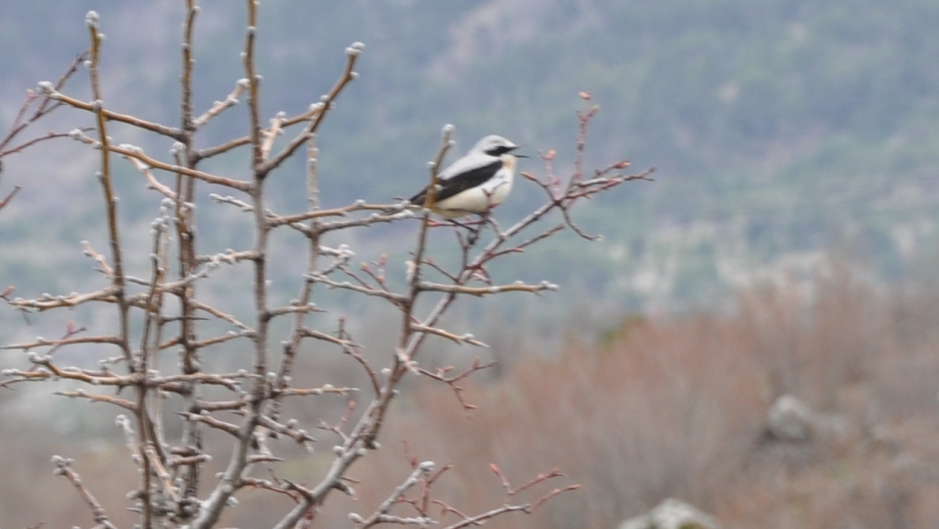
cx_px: 470
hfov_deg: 13.0
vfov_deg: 7.3
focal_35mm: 166
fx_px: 4122
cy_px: 217
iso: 250
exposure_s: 1/125
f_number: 10
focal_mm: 105
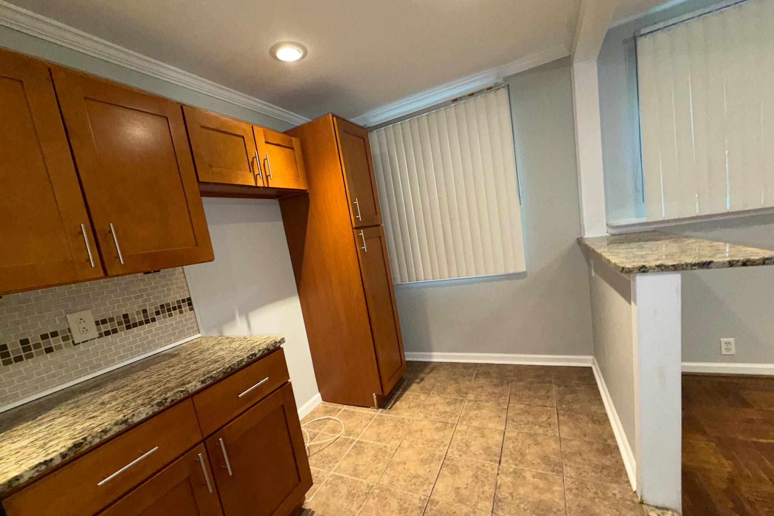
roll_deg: +9.0
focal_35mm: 15
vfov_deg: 77.2
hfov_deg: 100.4
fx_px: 322
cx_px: 389
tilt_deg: -8.0
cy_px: 277
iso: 160
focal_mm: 2.22
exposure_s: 1/60
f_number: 2.2
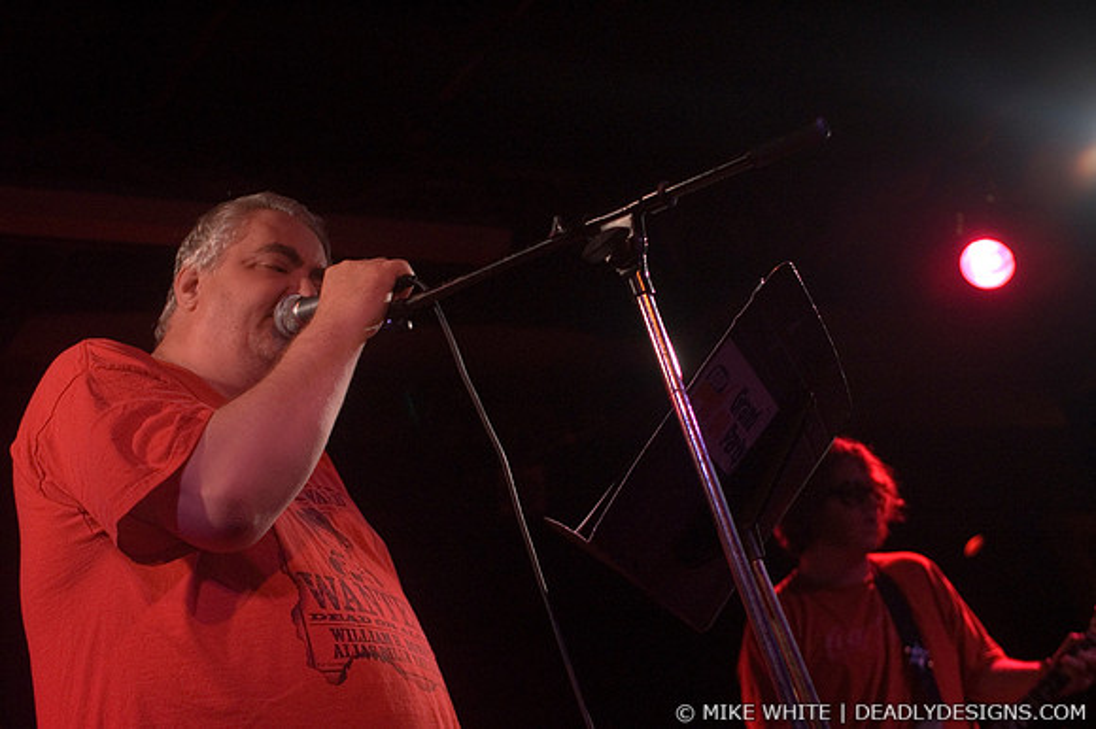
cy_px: 364
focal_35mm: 52
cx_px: 548
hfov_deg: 37.9
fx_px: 1597
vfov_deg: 25.7
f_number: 2.8
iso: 800
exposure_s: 1/40
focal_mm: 35
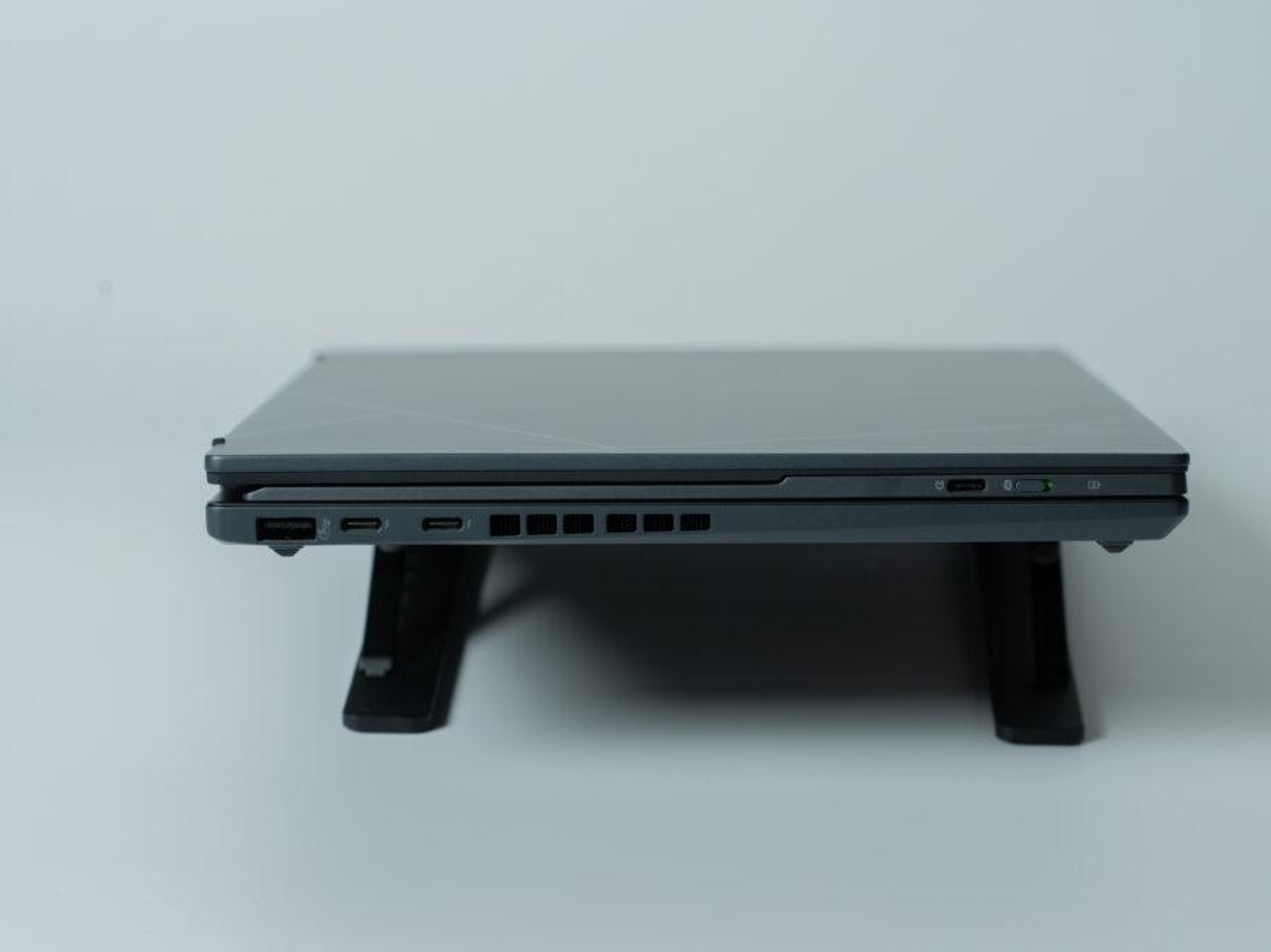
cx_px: 695
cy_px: 475
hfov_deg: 18.4
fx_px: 3928
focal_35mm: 107
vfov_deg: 13.8
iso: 640
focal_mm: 98
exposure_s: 1/50
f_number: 8
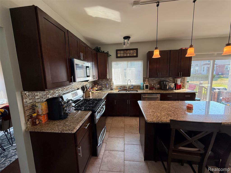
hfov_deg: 102.1
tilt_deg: -7.6
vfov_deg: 85.7
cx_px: 116
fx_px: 93
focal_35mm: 14
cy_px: 86
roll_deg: +1.1
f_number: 2.2
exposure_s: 1/120
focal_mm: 2.22
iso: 125
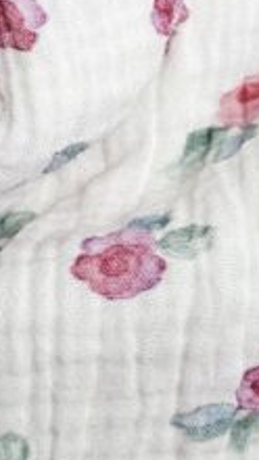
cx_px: -123
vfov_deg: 23.0
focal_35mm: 91
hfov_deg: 12.7
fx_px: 1109
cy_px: 71
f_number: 1.7
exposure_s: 1/182
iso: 100
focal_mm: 6.3
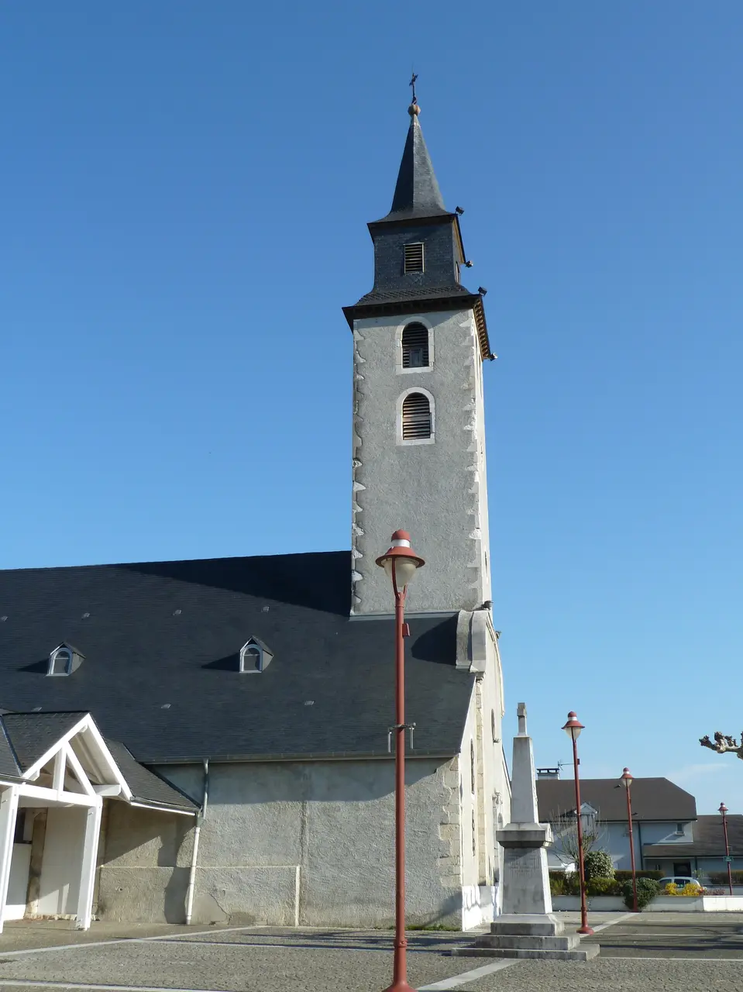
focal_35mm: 37
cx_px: 372
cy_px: 496
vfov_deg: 50.2
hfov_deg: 38.6
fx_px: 1060
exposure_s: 1/500
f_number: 4
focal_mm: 6.1
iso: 80
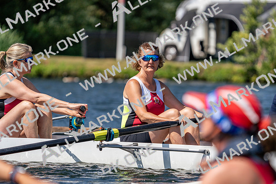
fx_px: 2822
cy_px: 92
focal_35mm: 368
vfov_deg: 3.7
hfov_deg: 5.6
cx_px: 138
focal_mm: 368
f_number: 6.3
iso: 200
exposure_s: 1/2000
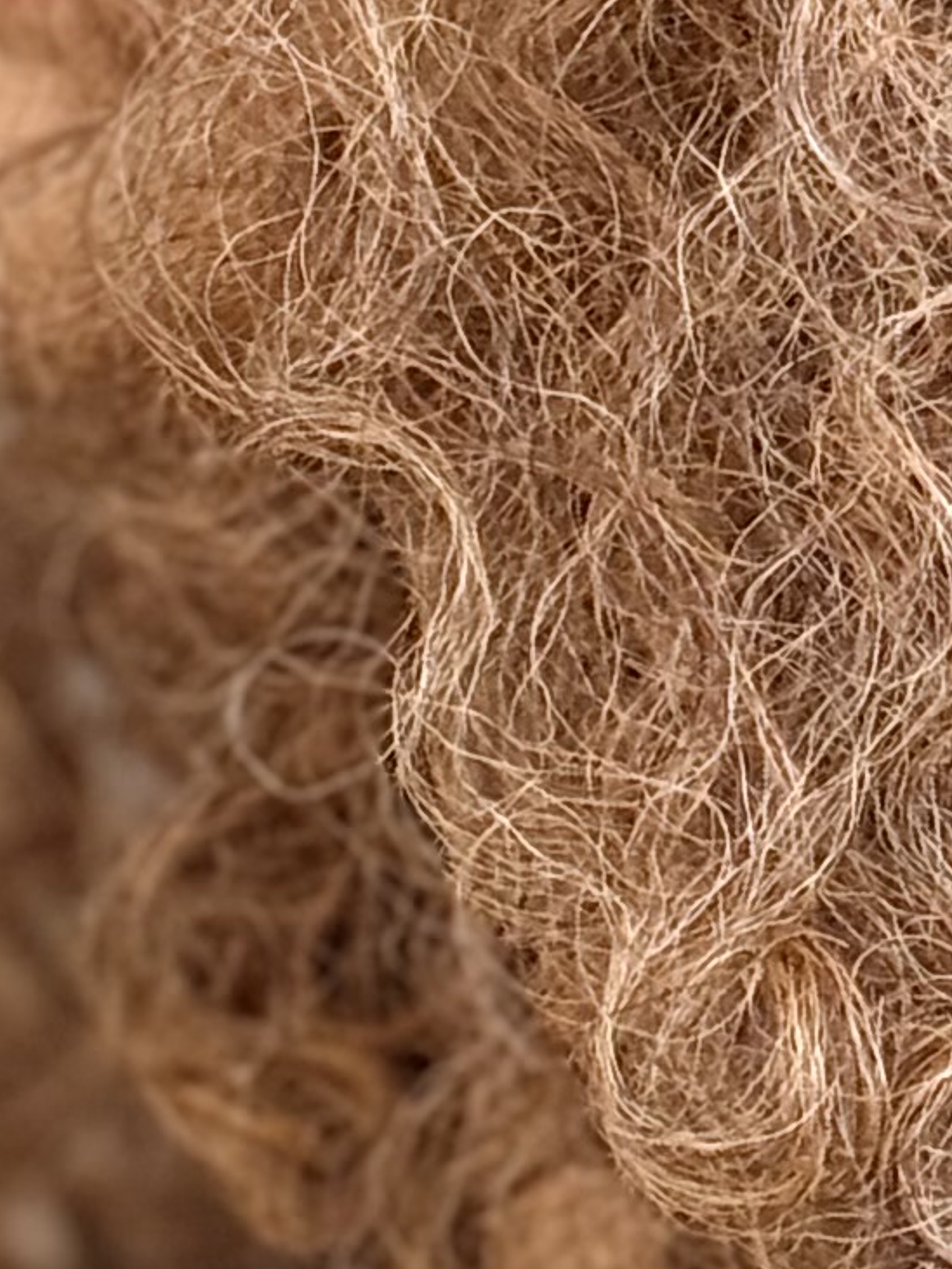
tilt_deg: -11.3
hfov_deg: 5.6
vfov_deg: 7.5
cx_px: 1428
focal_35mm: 265
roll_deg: +0.7
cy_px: 382
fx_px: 9712
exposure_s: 1/100
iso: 320
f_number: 1.78
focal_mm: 6.76
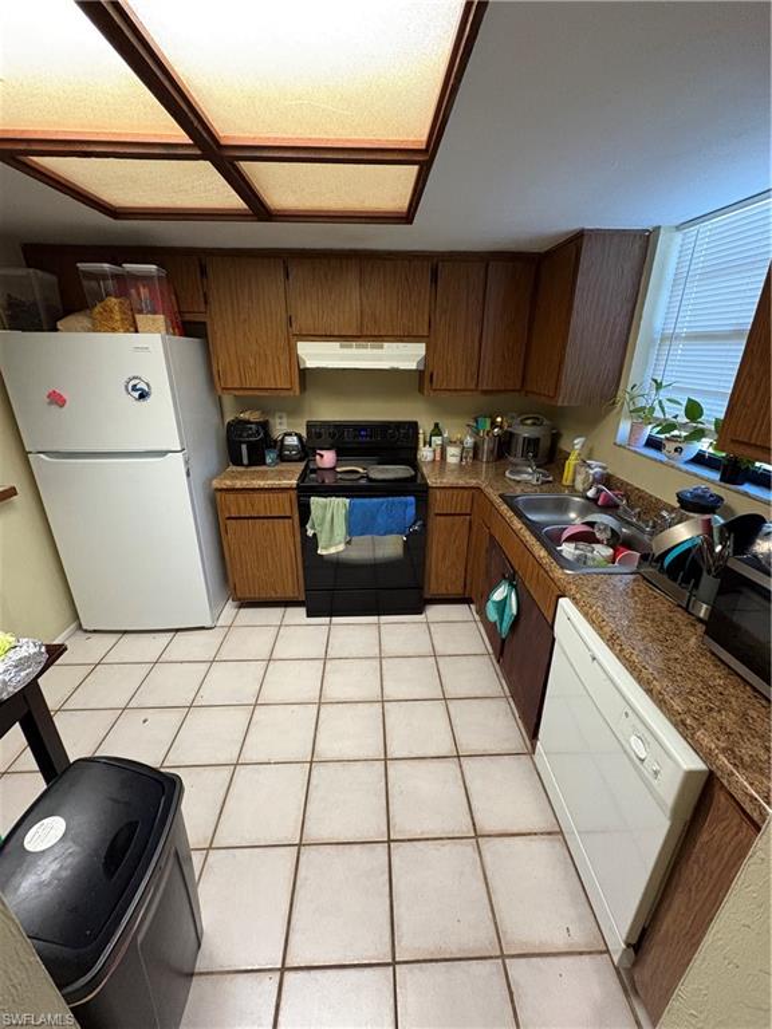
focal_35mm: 14
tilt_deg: -21.3
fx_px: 416
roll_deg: -1.2
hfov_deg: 85.7
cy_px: 514
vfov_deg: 102.1
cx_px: 386
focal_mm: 2.22
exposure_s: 1/60
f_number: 2.2
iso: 640
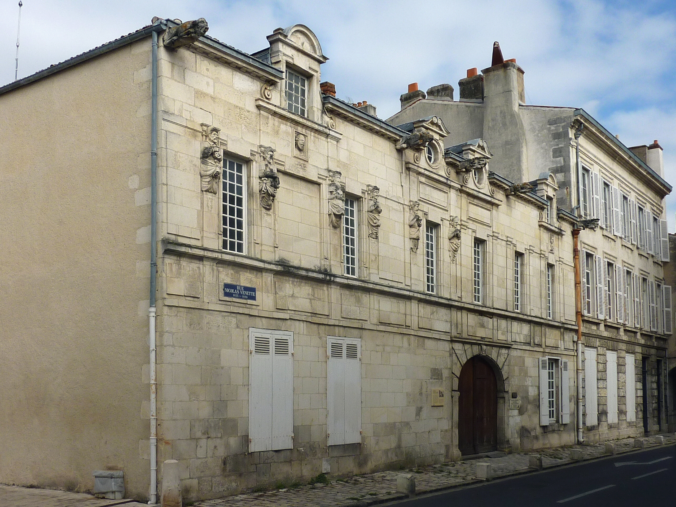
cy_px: 254
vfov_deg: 39.7
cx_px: 338
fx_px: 703
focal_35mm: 36
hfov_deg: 51.4
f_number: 5.6
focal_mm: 4.1
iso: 80
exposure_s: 1/400
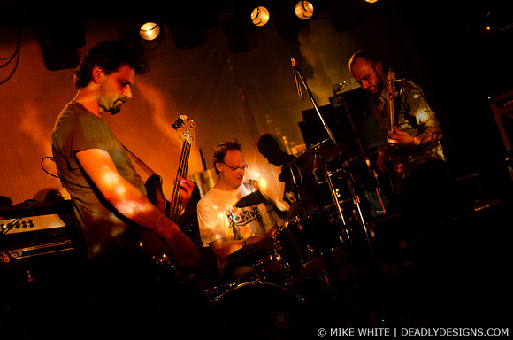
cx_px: 256
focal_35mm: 45
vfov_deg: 29.7
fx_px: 640
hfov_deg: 43.7
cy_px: 170
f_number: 1.4
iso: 2000
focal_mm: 30
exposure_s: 1/60
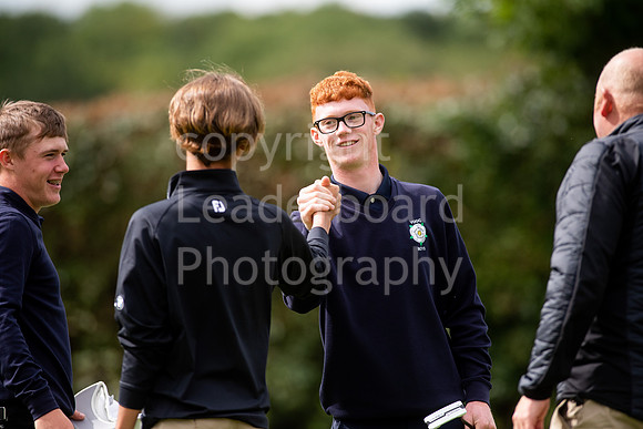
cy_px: 214
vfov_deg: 4.6
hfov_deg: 6.9
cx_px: 322
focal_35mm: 300
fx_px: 5359
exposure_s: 1/4000
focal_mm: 300
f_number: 4
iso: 500
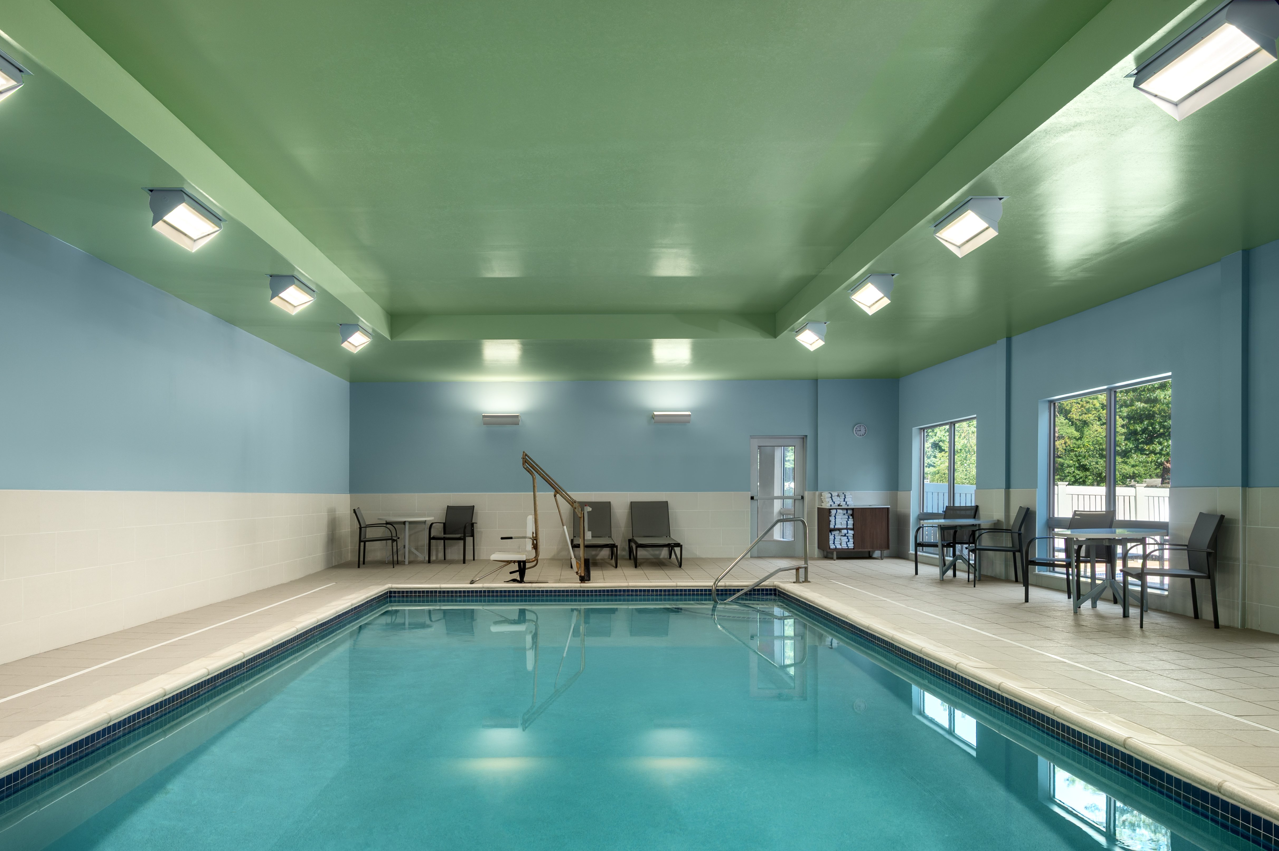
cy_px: 491
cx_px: 584
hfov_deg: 71.4
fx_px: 887
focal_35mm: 25
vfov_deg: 51.0
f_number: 9
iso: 100
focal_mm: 20
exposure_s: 1/40
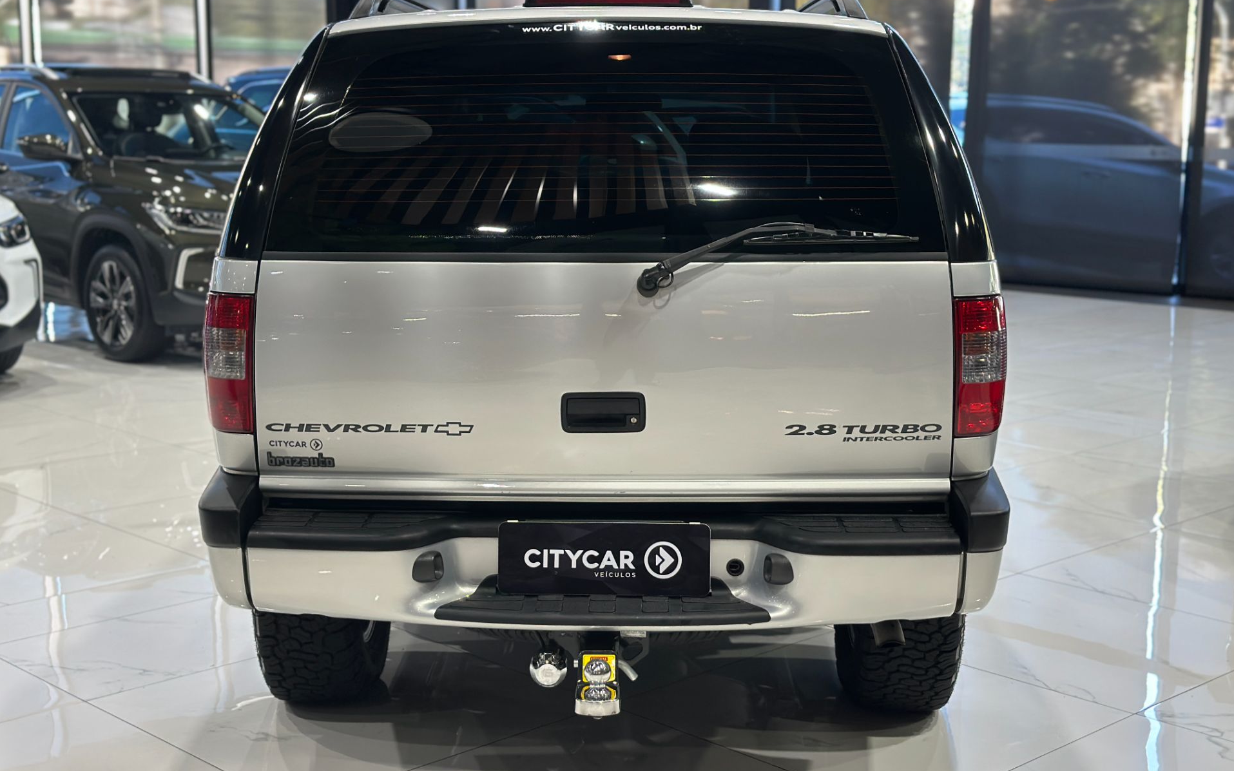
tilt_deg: -9.1
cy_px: 382
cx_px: 617
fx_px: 1715
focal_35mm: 51
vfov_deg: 25.3
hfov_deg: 39.6
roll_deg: -0.8
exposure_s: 1/60
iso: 125
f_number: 1.78
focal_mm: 6.86
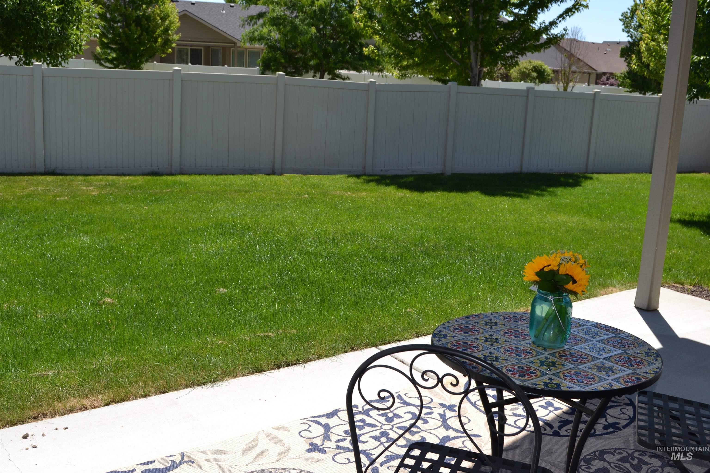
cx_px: 355
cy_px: 236
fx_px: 710
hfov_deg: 53.1
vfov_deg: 36.9
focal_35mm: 36
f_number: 8
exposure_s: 1/200
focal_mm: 24
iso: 100
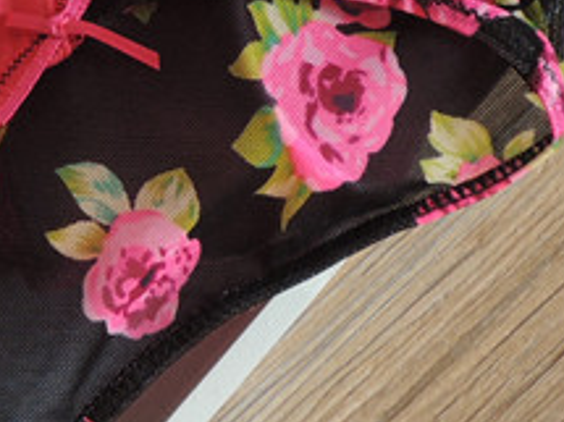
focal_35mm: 122
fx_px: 1987
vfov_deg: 12.0
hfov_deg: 15.8
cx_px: -10
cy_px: 8
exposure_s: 1/100
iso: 100
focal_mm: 6.3
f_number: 3.2
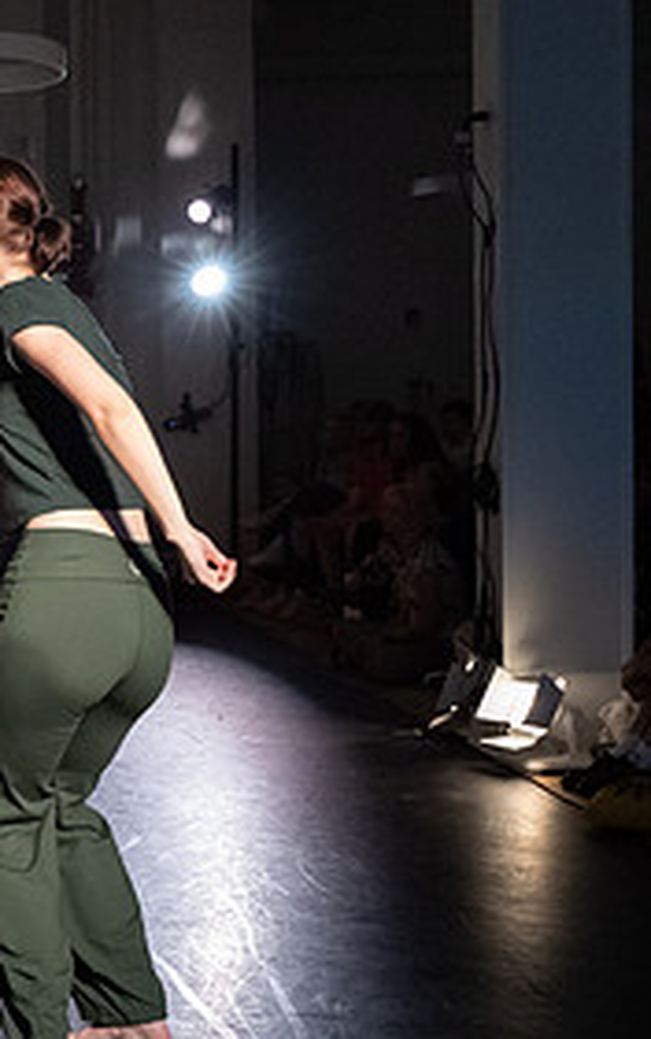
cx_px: -257
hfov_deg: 18.1
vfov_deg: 31.1
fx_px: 1871
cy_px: 511
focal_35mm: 66
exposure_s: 1/400
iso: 6400
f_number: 4
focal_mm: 28
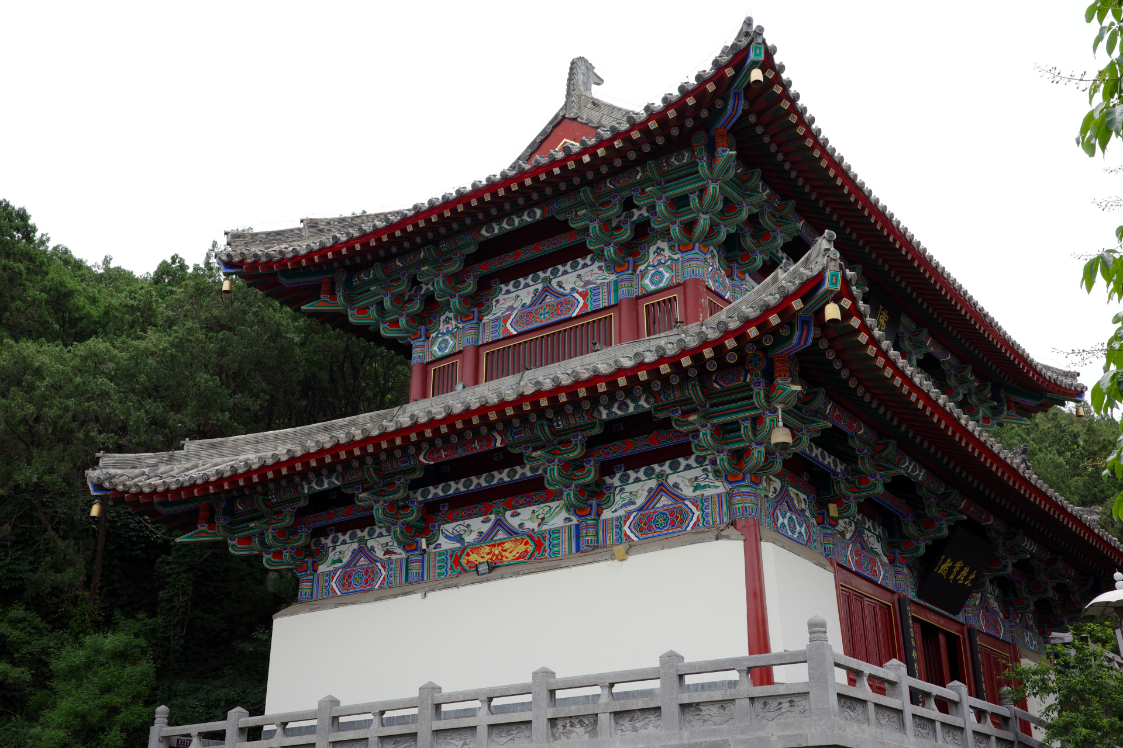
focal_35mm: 40
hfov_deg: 48.5
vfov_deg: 33.4
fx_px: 1248
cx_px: 562
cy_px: 374
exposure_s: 1/400
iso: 200
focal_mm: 26
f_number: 5.6
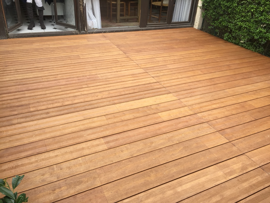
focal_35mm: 29
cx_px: 135
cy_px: 102
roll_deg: -4.0
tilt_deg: -29.9
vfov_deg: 48.2
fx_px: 226
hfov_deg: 61.7
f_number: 2.2
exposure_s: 1/321
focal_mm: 4.15
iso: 32
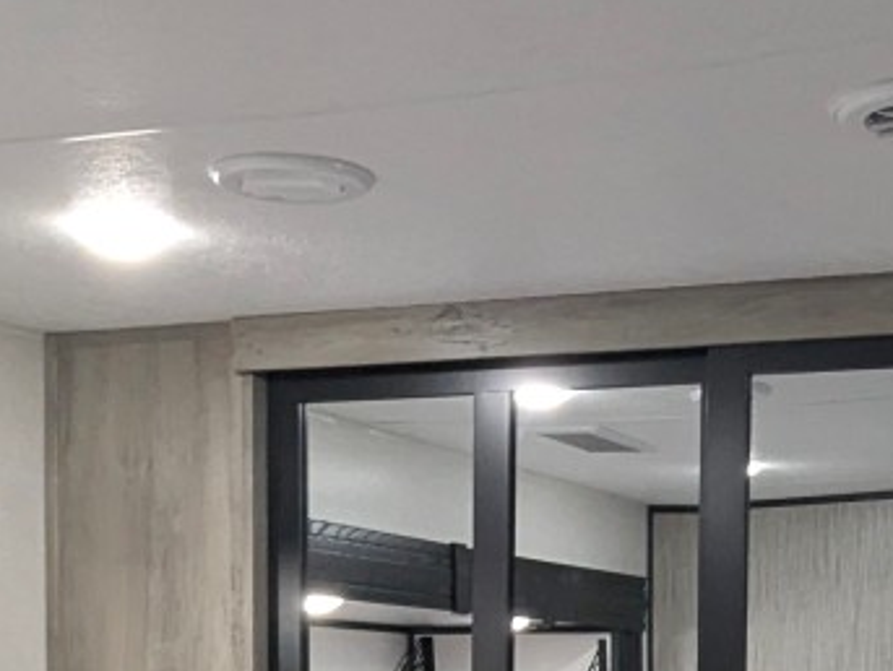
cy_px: 811
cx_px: 728
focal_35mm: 65
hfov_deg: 29.1
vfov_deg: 21.0
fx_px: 1679
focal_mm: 2.35
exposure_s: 1/43.3
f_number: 2.2
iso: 390
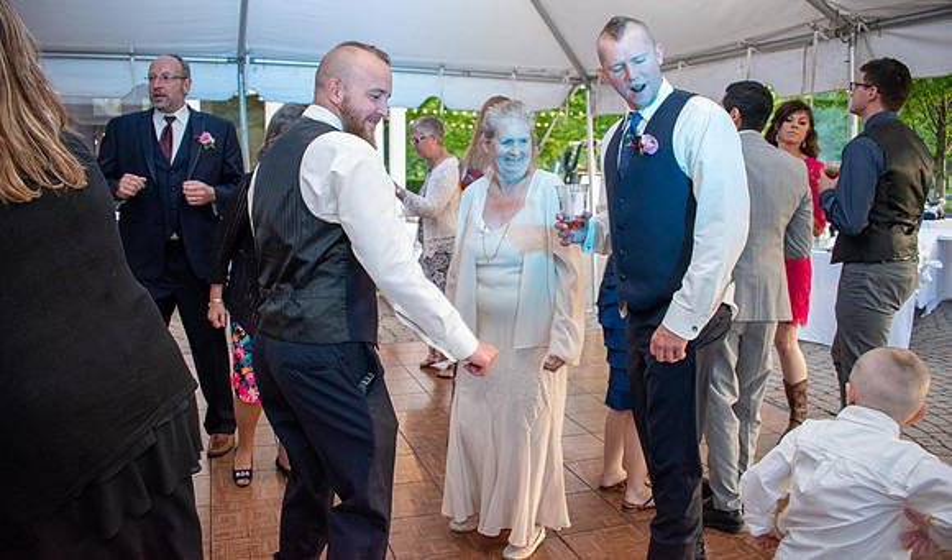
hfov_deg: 67.4
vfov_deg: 42.7
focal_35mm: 28
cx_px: 476
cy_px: 243
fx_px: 714
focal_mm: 18
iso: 1000
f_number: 3.5
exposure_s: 1/60
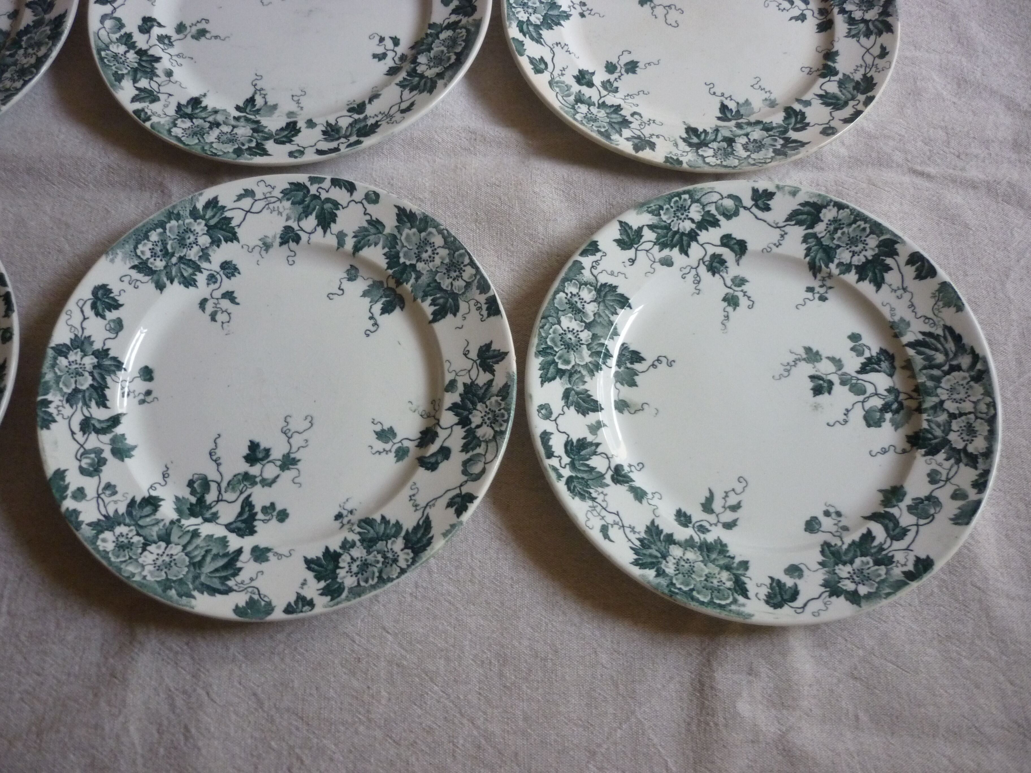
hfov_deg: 55.4
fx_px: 983
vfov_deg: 42.9
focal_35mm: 33
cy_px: 386
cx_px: 516
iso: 320
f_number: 2.8
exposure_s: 1/30
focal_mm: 5.5
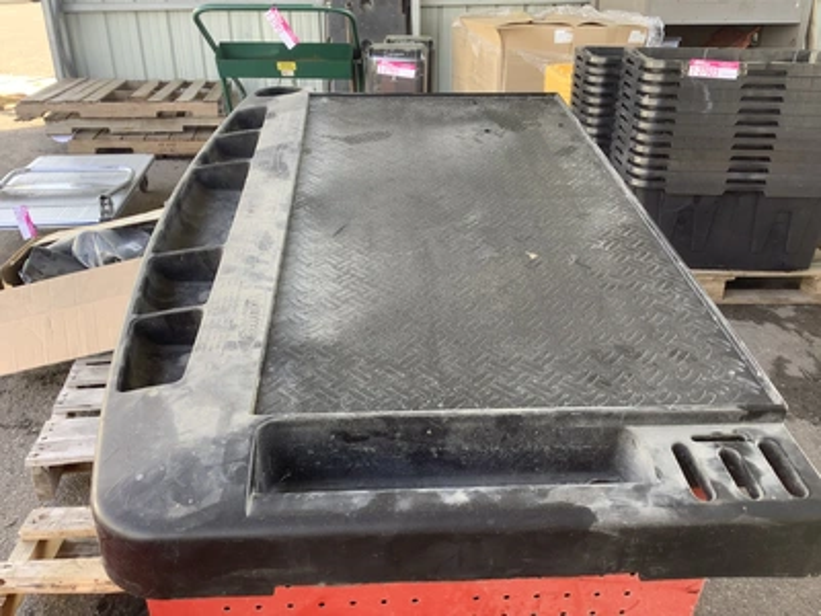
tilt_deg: -23.6
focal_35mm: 31
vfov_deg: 45.4
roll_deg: +1.1
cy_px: 308
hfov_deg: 58.4
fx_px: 735
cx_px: 410
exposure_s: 1/120
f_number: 2.4
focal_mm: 3.3
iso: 50
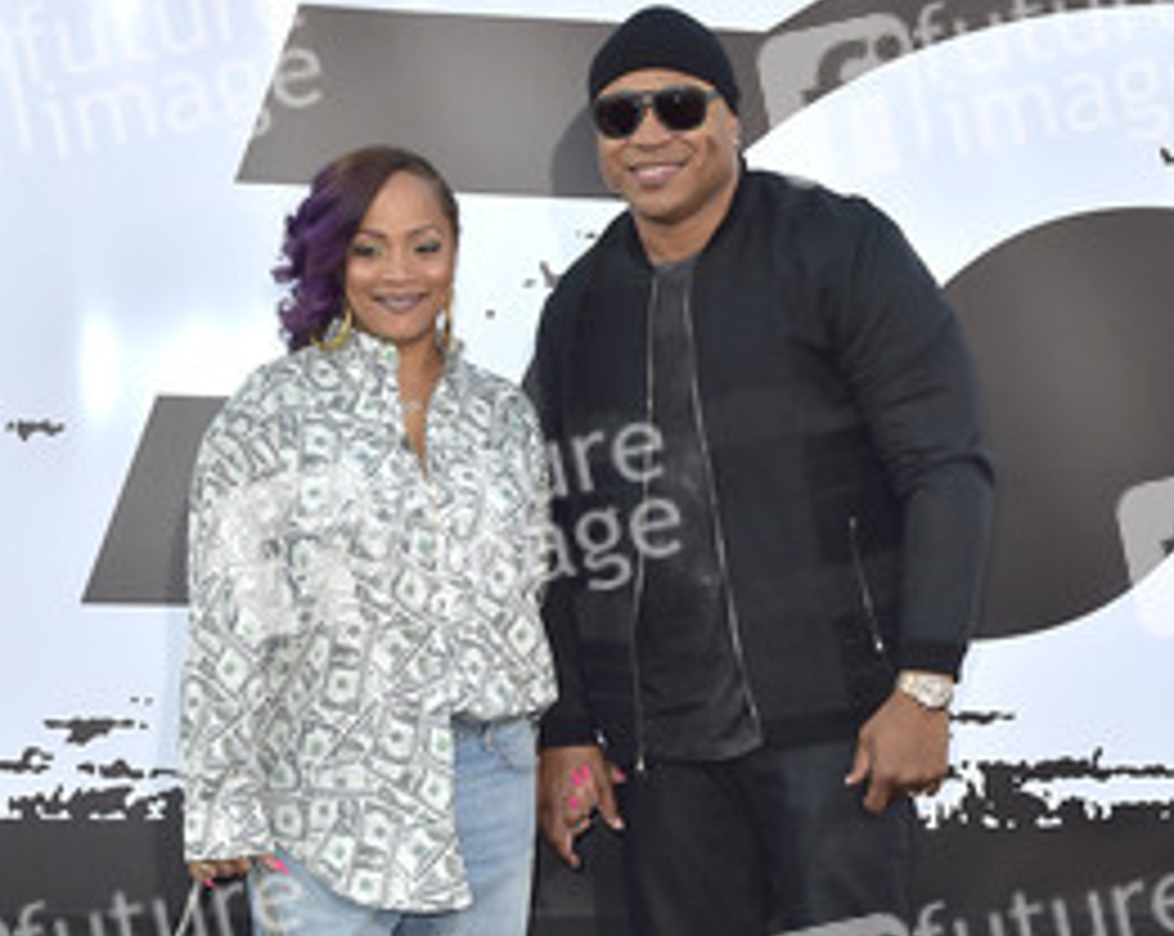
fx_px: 1700
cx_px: 583
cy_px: 756
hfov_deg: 38.1
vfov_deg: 30.0
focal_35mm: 49
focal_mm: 34
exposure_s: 1/250
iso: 200
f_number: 6.3
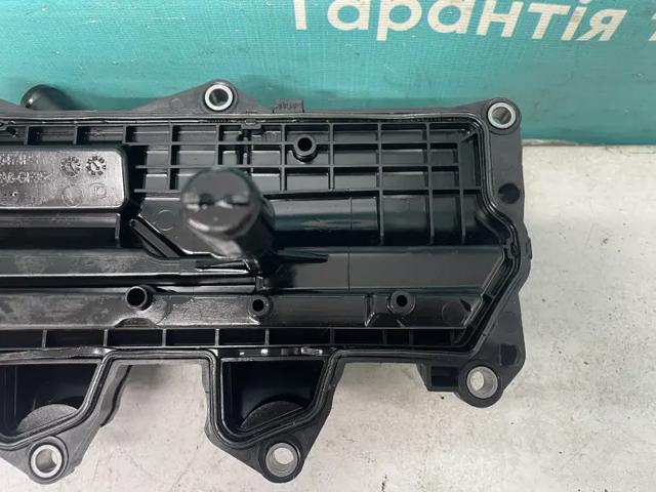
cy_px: 246
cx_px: 328
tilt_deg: -69.0
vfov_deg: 53.1
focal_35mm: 26
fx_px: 493
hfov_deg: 67.3
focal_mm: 4.2
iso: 200
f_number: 1.6
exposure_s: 1/50
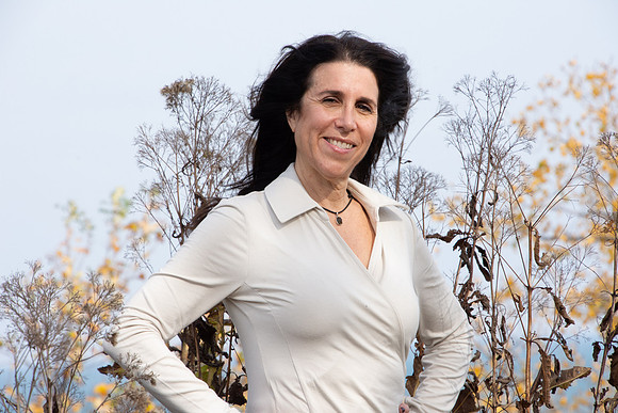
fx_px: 4765
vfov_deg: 5.0
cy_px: 206
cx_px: 309
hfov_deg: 7.4
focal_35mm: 278
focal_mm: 185
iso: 640
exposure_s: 1/250
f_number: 16
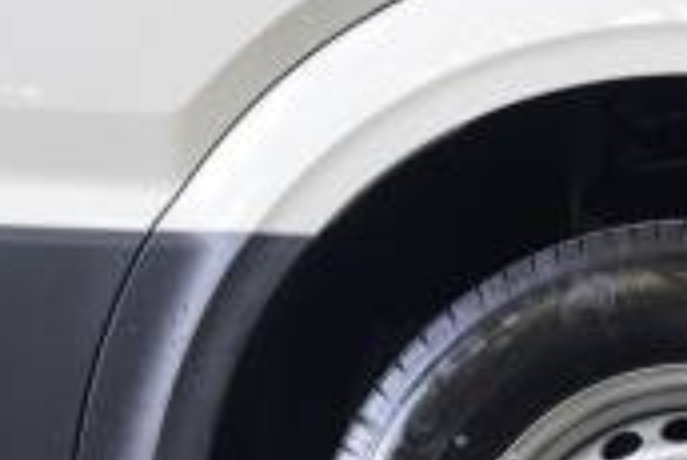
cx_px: 811
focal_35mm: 148
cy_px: 356
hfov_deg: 13.5
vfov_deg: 9.3
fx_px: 2819
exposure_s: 1/160
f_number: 3.5
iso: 1600
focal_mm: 39.7
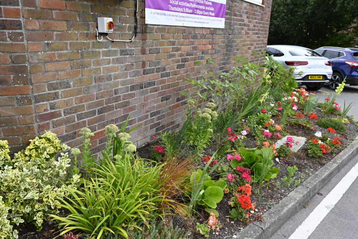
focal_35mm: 27
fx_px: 268
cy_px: 120
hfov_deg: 67.4
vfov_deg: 47.9
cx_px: 179
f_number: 5.6
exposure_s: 1/250
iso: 160
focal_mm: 18
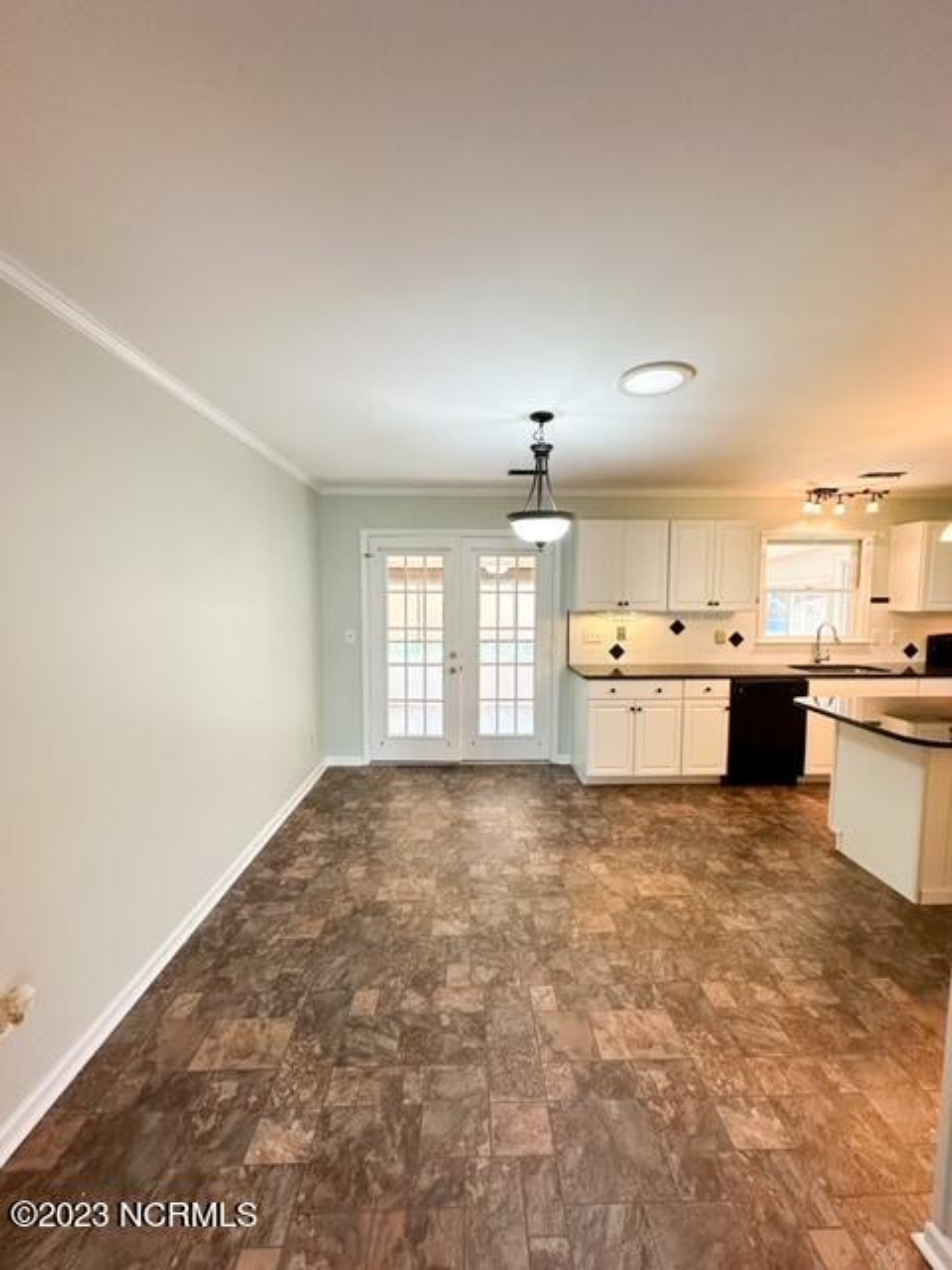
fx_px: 513
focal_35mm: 14
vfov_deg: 102.1
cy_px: 635
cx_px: 476
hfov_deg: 85.7
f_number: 2.2
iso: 160
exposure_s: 1/120
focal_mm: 2.22
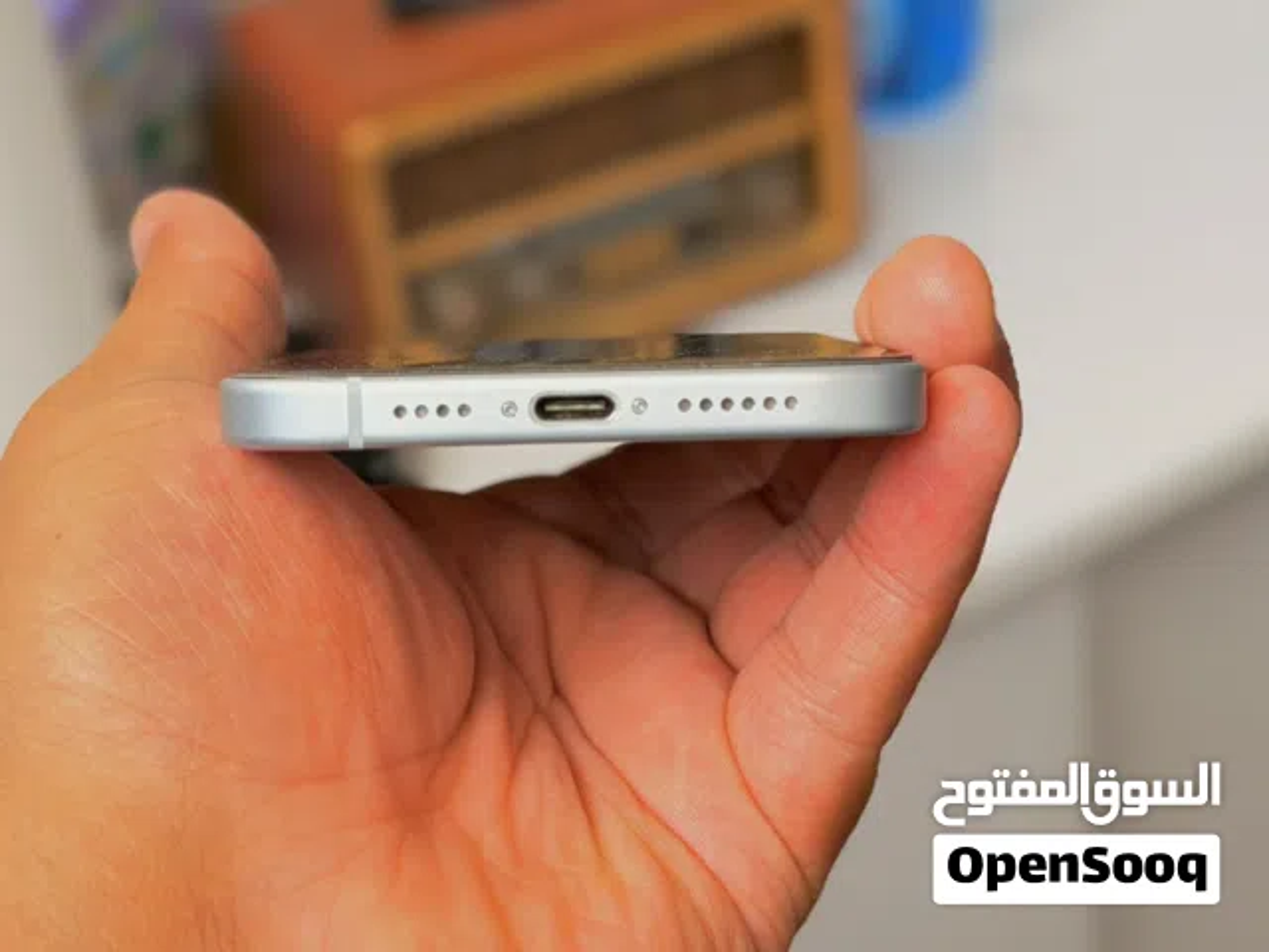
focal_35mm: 48
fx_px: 1760
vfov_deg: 30.3
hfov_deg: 39.7
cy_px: 476
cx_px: 634
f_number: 1.78
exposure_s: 1/40
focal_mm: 6.76
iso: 320
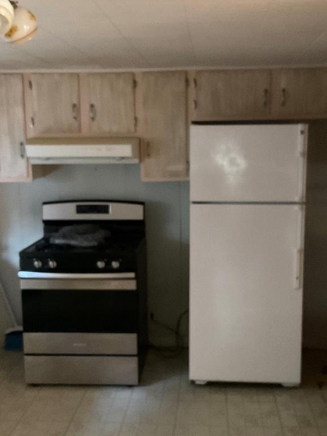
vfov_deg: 42.1
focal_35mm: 45
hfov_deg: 32.2
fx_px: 567
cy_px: 231
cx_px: 173
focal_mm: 3
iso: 500
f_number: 1.8
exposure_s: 1/24
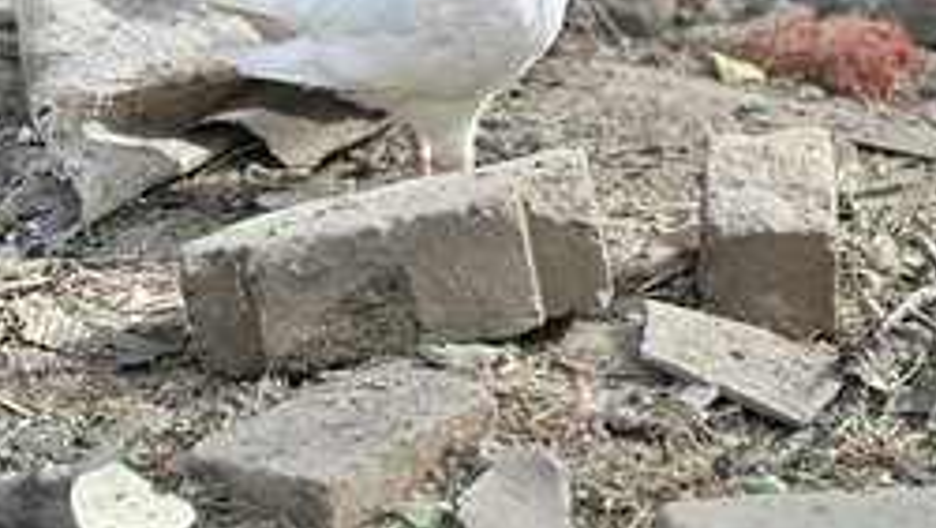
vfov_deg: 9.0
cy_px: 79
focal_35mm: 134
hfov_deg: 15.9
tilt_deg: -9.7
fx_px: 3328
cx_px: 685
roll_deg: +0.0
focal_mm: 9
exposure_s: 1/177
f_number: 2.8
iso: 25
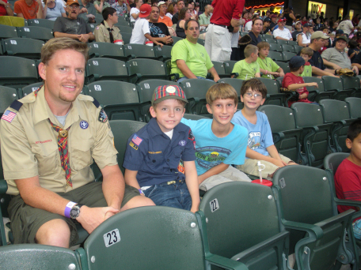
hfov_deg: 51.4
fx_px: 375
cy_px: 135
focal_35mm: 36
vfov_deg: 39.7
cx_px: 180
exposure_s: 1/54.5
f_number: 3.5
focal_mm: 6.3
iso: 192
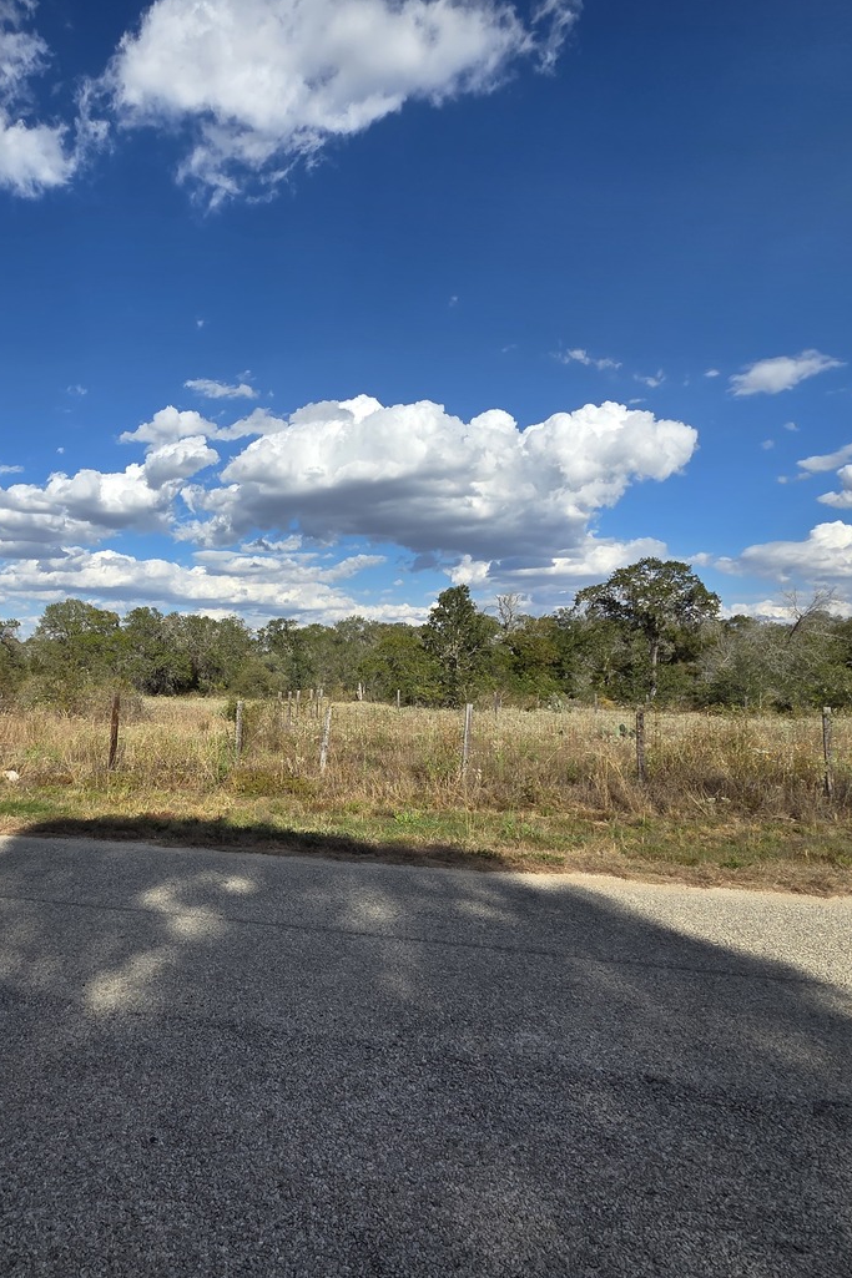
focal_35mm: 19
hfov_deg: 61.9
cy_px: 618
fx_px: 675
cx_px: 244
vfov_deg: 86.9
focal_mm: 2.2
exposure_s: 1/2586
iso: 50
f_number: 2.2
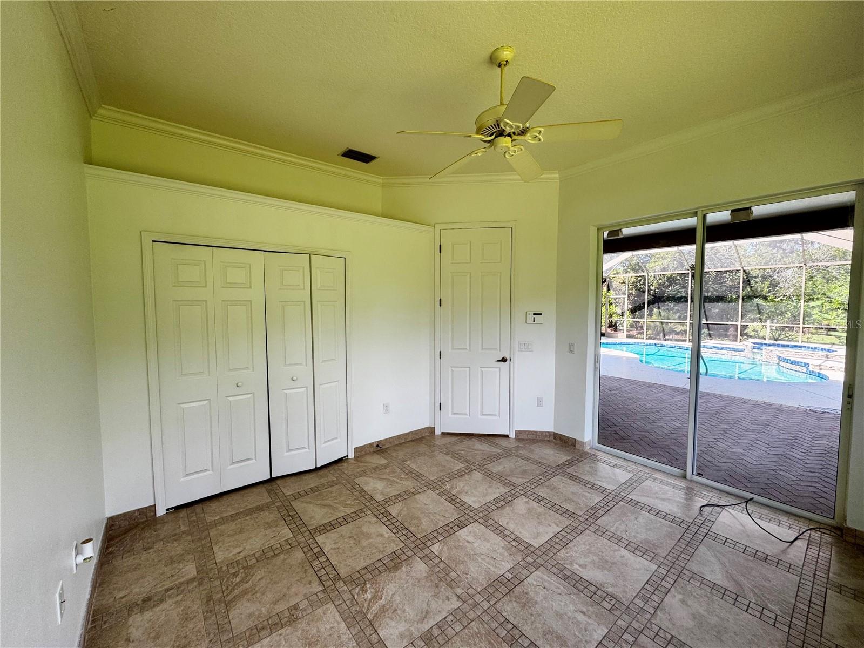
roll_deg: +0.6
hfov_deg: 102.1
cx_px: 432
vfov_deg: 85.7
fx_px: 349
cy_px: 324
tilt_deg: -3.1
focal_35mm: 14
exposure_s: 1/99
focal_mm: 2.22
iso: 50
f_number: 2.2
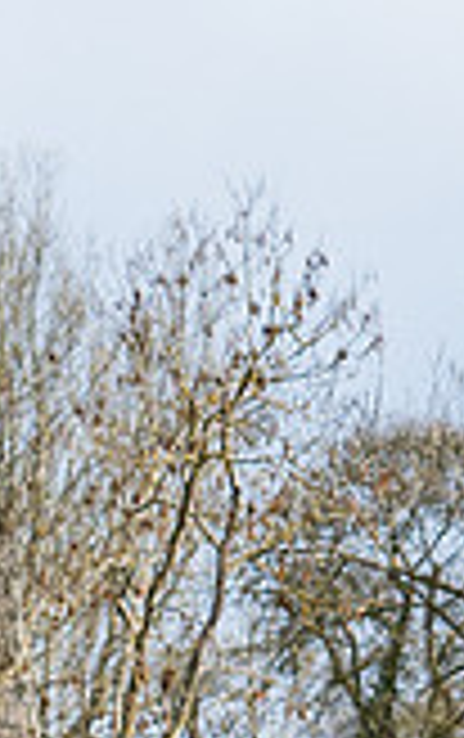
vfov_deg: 2.9
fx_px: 14759
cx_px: -1106
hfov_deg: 1.8
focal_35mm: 732
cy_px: 1065
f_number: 4.5
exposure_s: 1/1600
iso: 400
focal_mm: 109
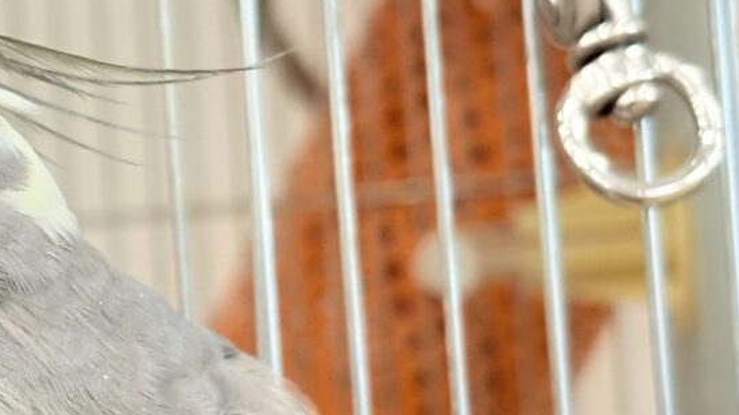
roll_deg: +3.8
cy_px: 318
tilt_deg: +3.8
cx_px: -19
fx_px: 2429
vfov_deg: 9.8
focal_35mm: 124
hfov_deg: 16.9
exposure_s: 1/50
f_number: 1.6
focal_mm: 5.96
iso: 80
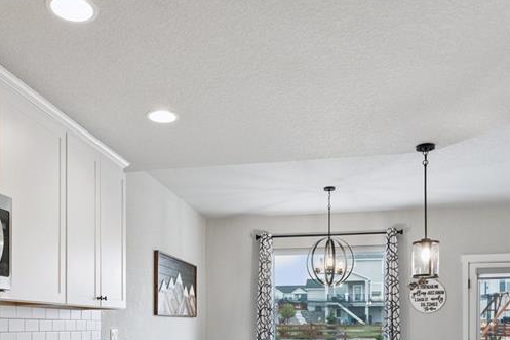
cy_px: 323
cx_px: 226
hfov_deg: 53.0
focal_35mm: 36
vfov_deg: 34.2
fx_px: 510
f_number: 11
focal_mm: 17.5
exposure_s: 1/13
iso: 800
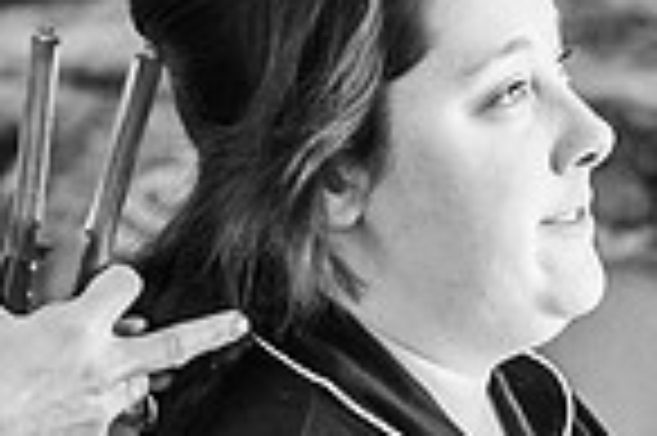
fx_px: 5086
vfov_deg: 4.9
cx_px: 432
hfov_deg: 7.4
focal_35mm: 279
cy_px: 231
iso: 1250
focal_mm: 70
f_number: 2.8
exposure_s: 1/100
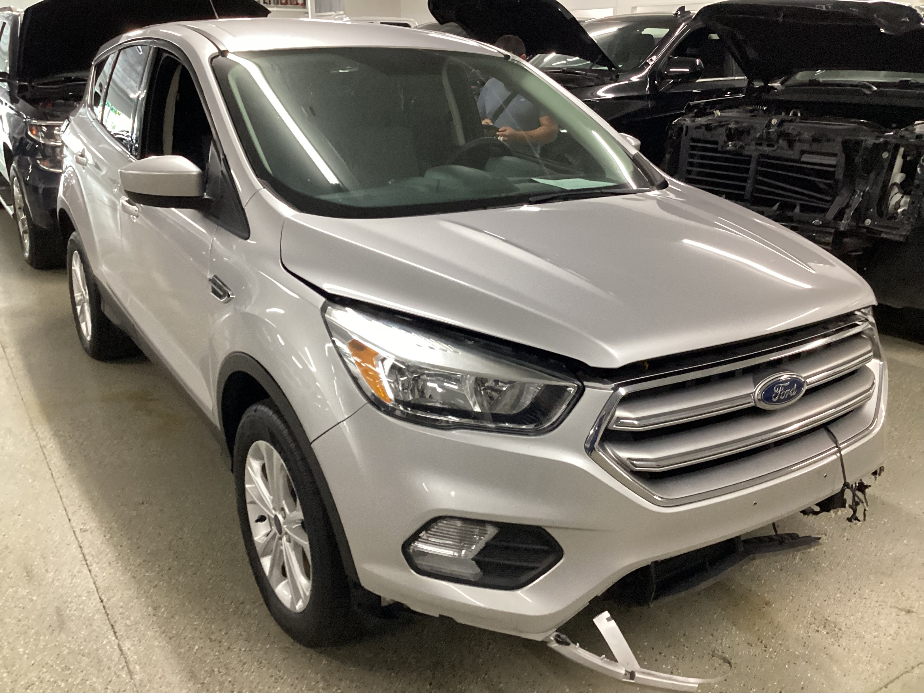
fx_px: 827
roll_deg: -0.2
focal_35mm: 31
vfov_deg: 45.4
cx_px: 462
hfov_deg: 58.4
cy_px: 346
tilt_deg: -21.9
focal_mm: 3.3
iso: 250
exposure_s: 1/60
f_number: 2.4
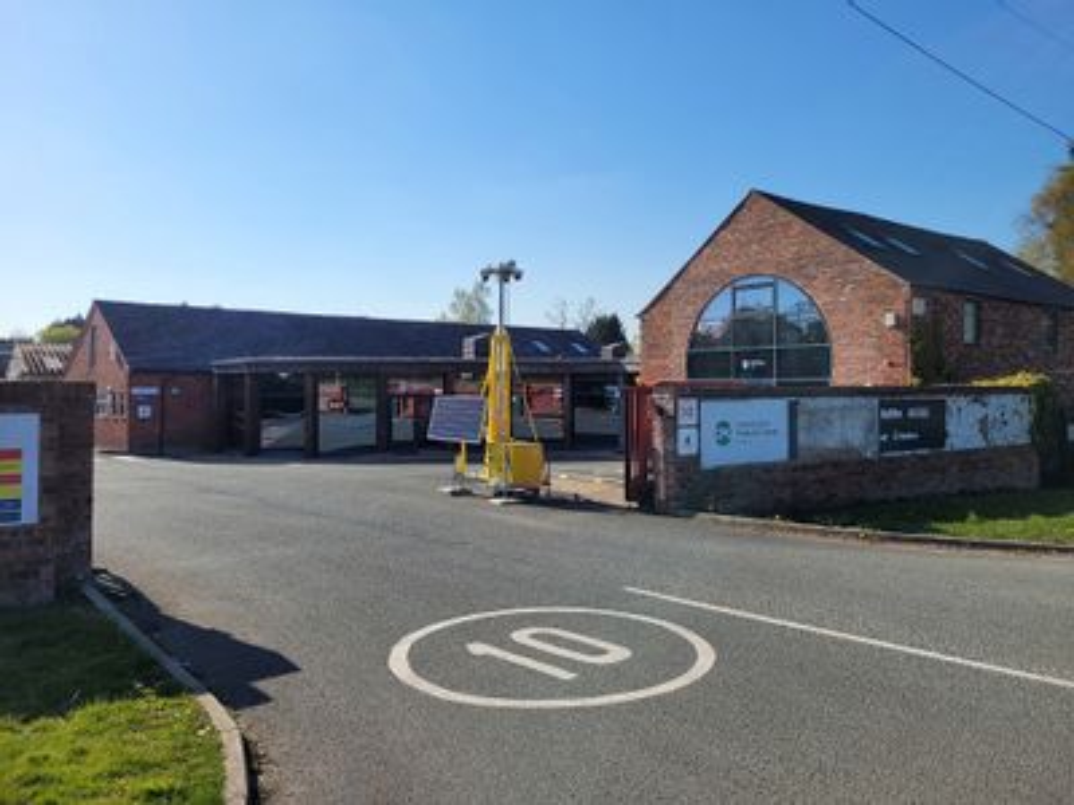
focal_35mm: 26
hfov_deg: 67.3
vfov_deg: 53.1
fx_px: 807
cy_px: 402
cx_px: 537
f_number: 1.8
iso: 40
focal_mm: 5.4
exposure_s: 1/3134
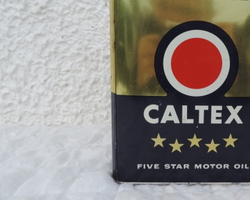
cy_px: 78
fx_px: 281
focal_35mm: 38
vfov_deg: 39.0
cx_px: 192
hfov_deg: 46.0
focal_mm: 4.3
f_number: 3
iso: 80
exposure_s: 1/160
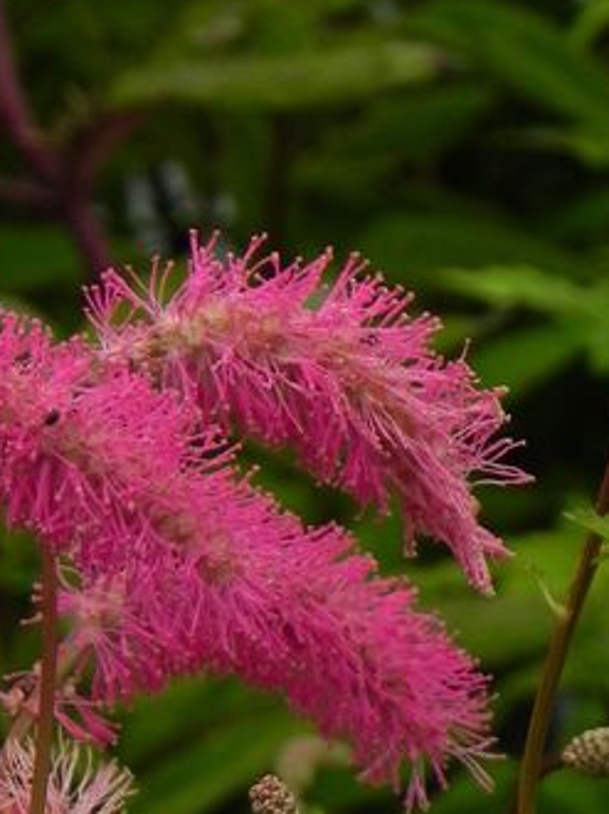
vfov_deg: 5.0
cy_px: 792
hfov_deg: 3.8
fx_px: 9231
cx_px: -37
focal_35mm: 393
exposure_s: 1/250
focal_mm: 28.8
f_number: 5
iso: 160
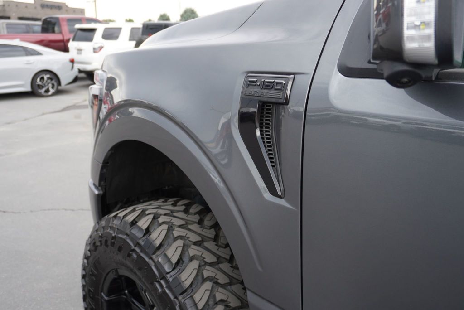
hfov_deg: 57.2
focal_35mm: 33
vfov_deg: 40.0
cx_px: 232
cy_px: 155
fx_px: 426
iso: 100
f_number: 4.5
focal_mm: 22
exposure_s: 1/60
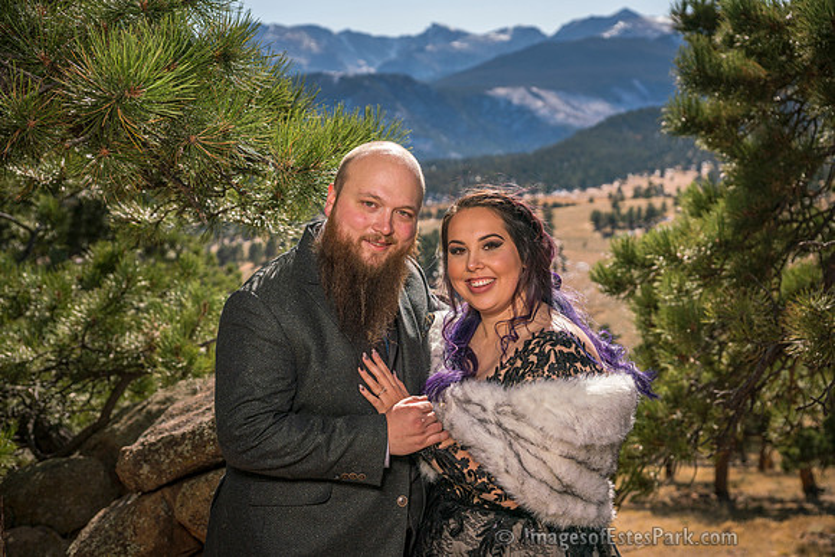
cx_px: 418
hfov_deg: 43.6
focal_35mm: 45
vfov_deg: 29.9
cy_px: 278
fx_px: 1044
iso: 200
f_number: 4
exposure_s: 1/2000
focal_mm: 45
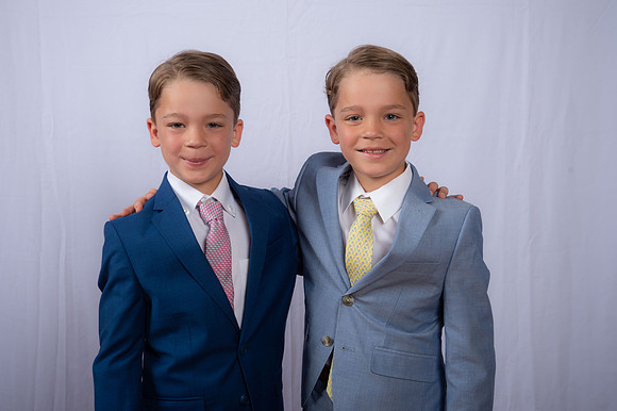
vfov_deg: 23.4
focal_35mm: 58
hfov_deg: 34.5
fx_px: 993
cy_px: 206
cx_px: 308
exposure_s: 1/160
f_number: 8
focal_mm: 58
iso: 250
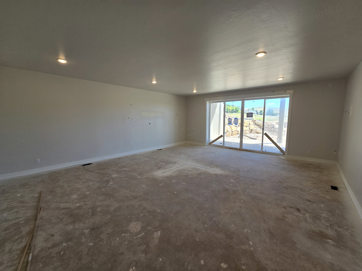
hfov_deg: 106.2
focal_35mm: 13
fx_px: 136
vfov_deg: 89.9
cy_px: 136
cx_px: 181
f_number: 2.2
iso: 50
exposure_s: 1/158
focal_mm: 2.2
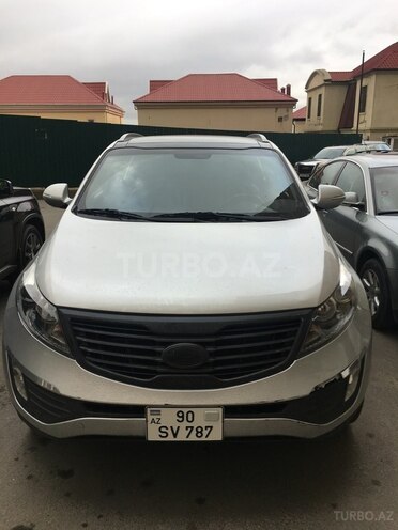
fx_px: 445
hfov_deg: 48.2
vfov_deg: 61.7
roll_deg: +1.6
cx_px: 199
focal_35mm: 29
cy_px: 265
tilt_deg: -10.2
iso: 25
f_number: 2.2
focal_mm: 4.15
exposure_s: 1/106
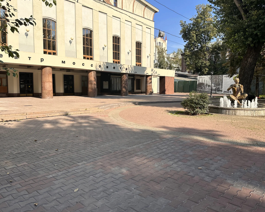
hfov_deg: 66.0
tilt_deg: -7.3
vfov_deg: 54.9
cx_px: 128
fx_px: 204
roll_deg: -0.2
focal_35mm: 26
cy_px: 104
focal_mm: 6.86
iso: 80
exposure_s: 1/3356
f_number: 1.78
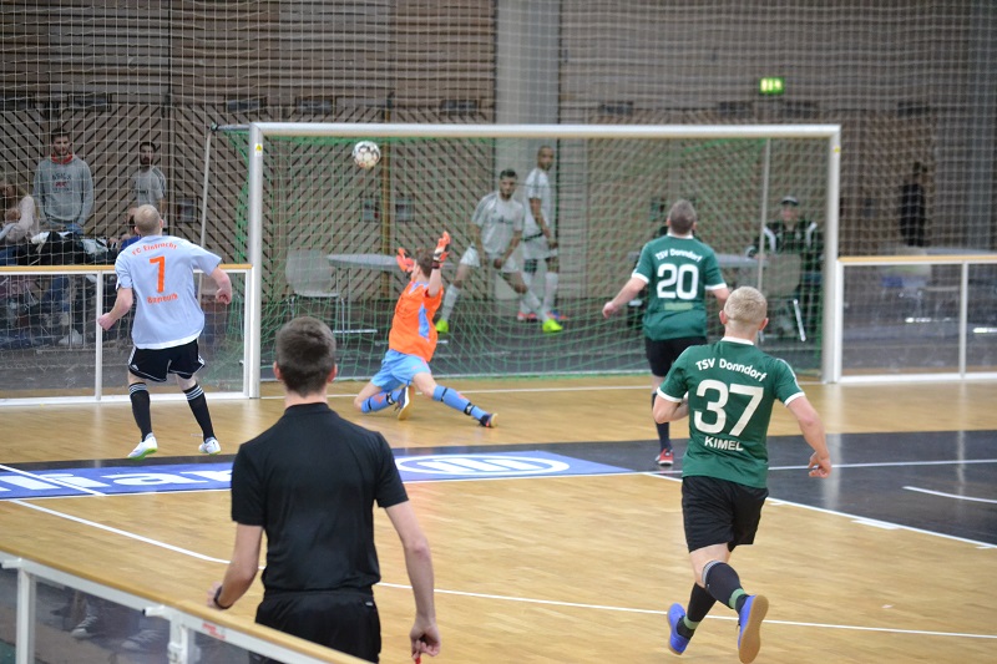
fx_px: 3738
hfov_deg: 15.2
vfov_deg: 10.2
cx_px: 498
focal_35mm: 135
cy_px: 332
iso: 3200
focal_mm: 90
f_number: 4.5
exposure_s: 1/500
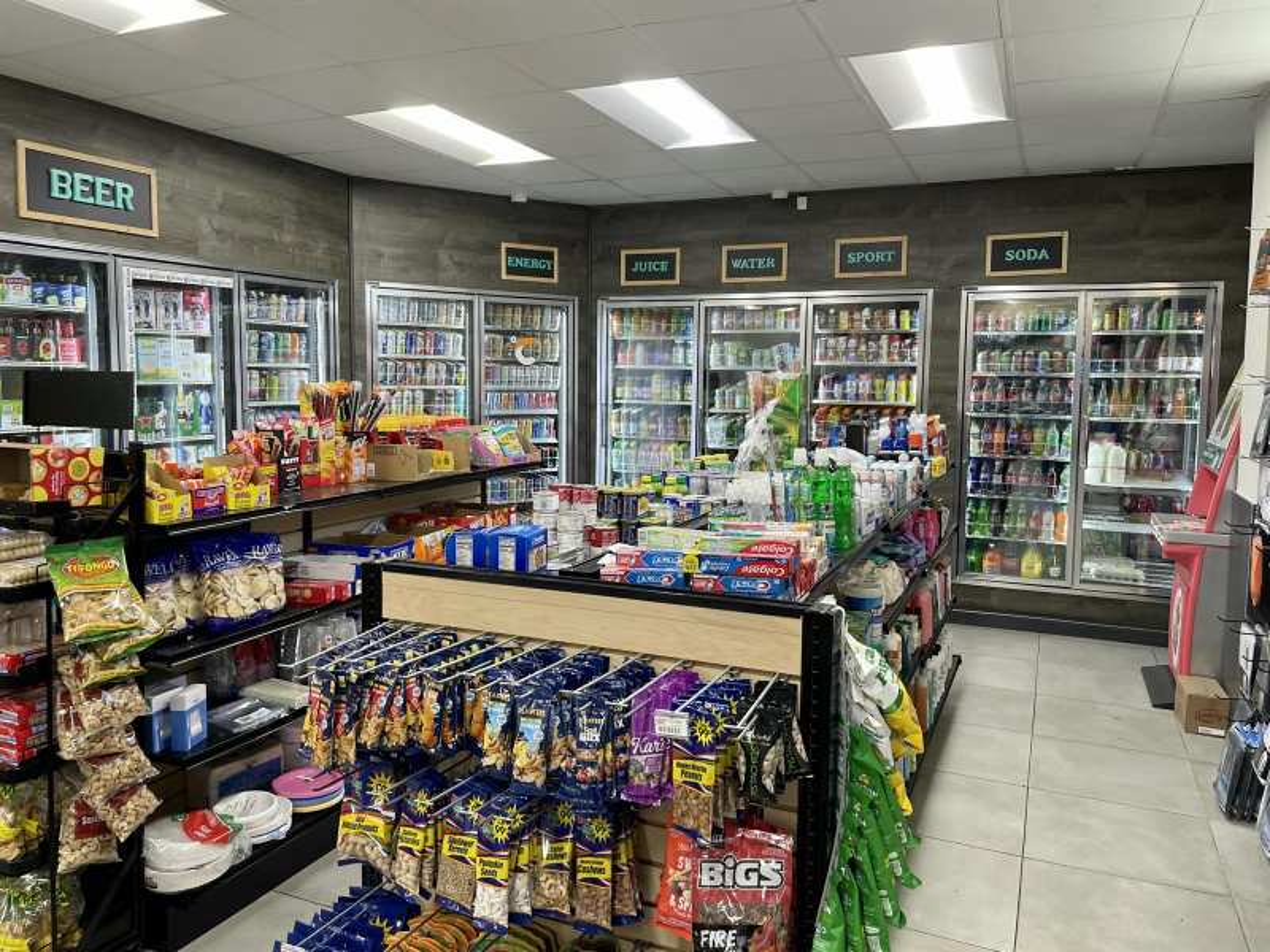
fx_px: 954
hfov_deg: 67.3
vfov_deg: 53.1
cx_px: 635
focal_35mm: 26
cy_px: 476
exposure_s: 1/120
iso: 125
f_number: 1.6
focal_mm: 4.2
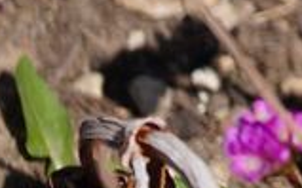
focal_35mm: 770
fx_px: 6331
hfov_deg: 2.7
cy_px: -146
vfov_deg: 1.7
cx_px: 1115
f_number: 2.8
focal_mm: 100
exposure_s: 1/4000
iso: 200
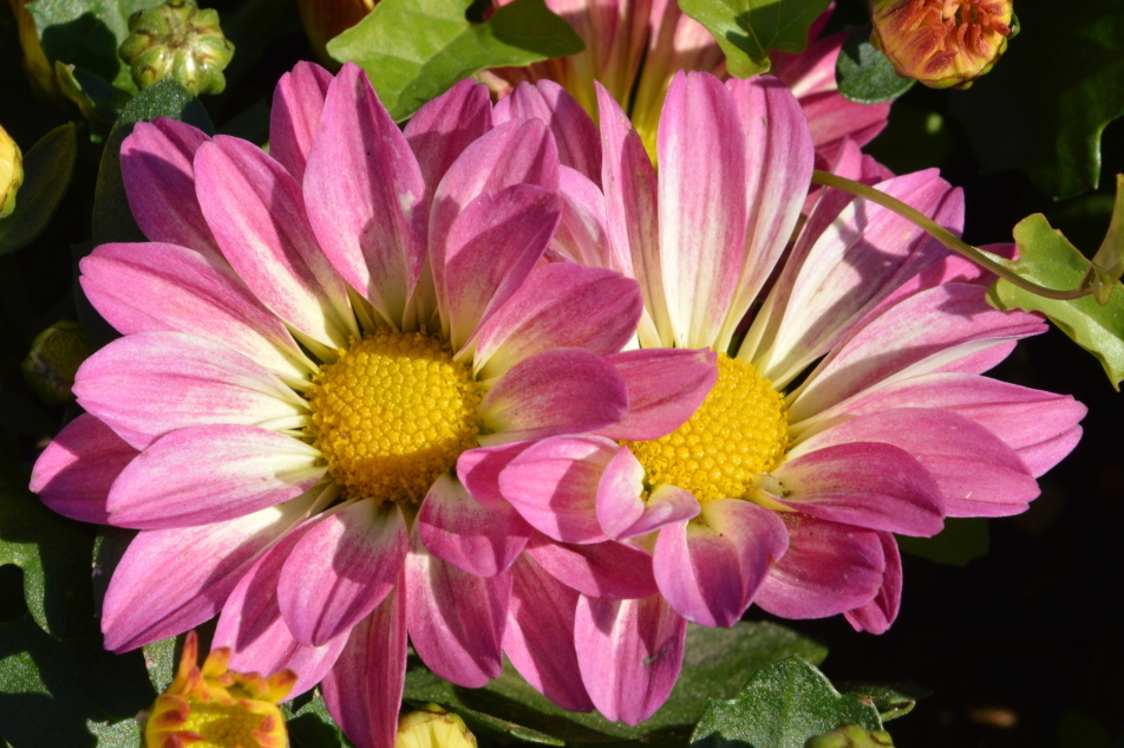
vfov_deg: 2.8
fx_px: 15098
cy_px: 386
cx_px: 524
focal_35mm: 484
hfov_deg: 4.3
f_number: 20
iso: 450
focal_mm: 300
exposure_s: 1/250
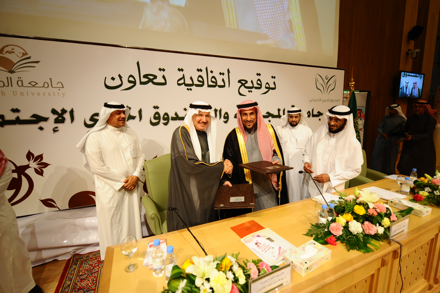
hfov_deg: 96.8
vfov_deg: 73.7
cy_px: 146
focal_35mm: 16
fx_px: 195
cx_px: 220
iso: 1600
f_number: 2.8
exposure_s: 1/200
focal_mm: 16
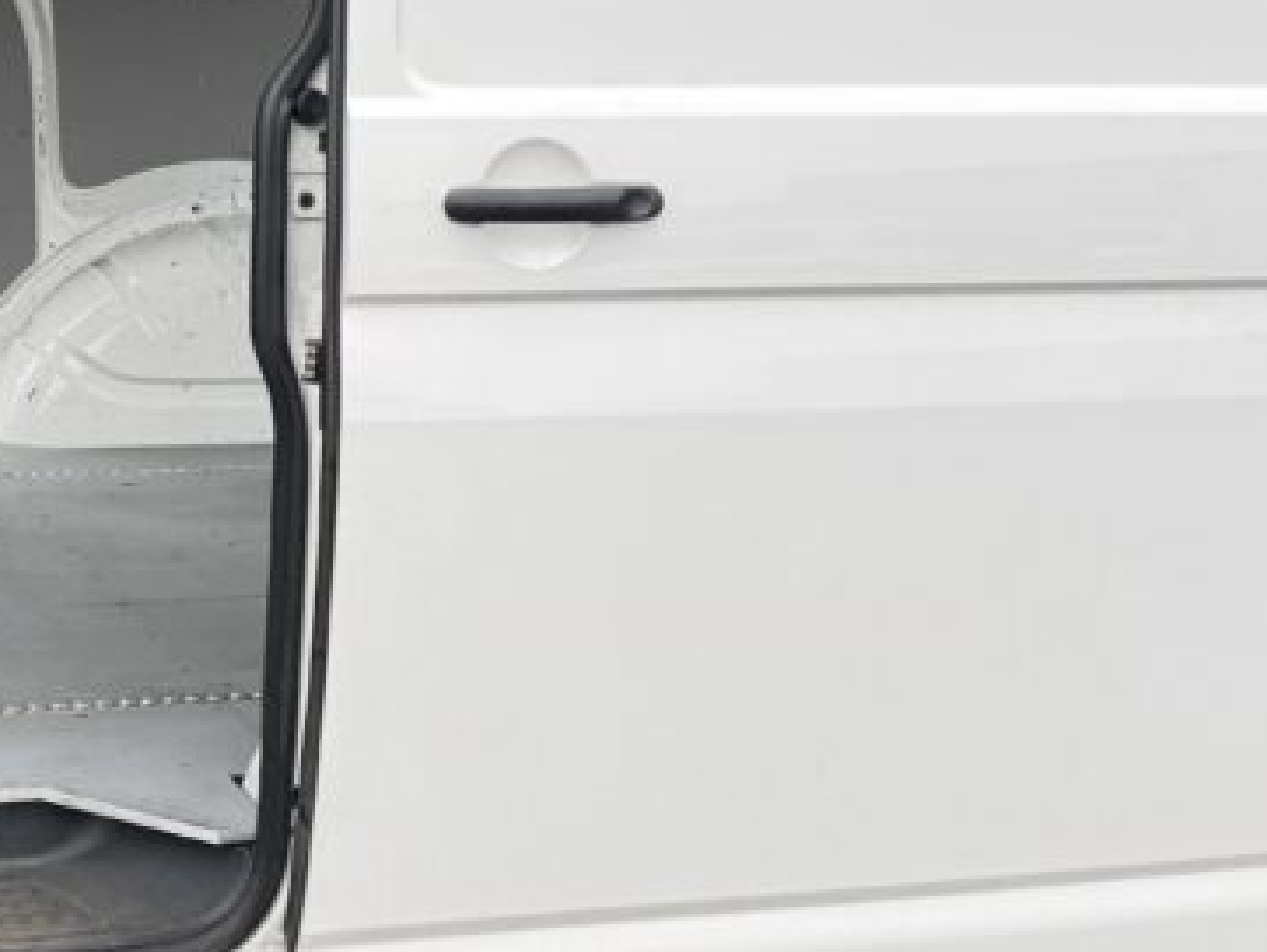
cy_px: 304
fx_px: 1941
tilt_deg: -8.2
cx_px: 88
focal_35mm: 53
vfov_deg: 27.4
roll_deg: -4.8
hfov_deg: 33.9
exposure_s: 1/167
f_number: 1.78
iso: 80
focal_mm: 6.76
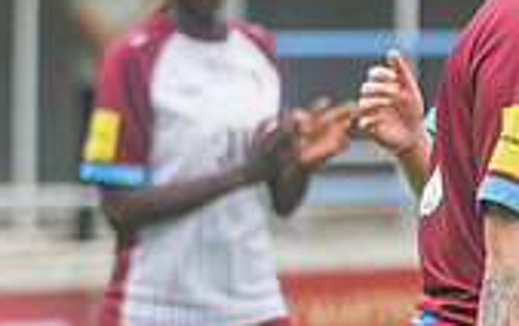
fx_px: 13974
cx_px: 361
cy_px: 595
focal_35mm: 987
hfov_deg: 2.1
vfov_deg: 1.3
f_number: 2.8
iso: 450
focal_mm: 135
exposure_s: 1/1600
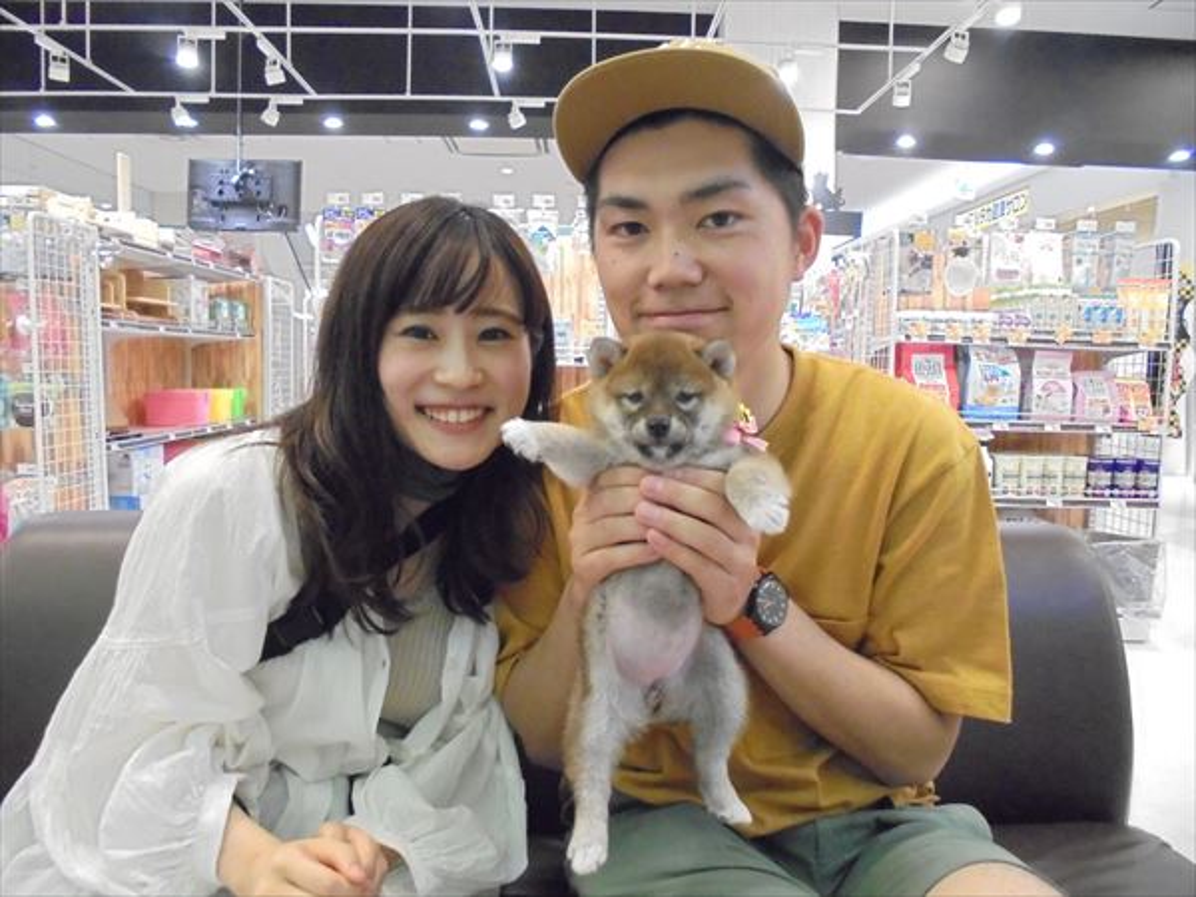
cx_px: 598
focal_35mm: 26
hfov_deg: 67.3
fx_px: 898
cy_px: 448
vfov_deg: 53.1
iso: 800
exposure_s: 1/60
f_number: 3.5
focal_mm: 4.6
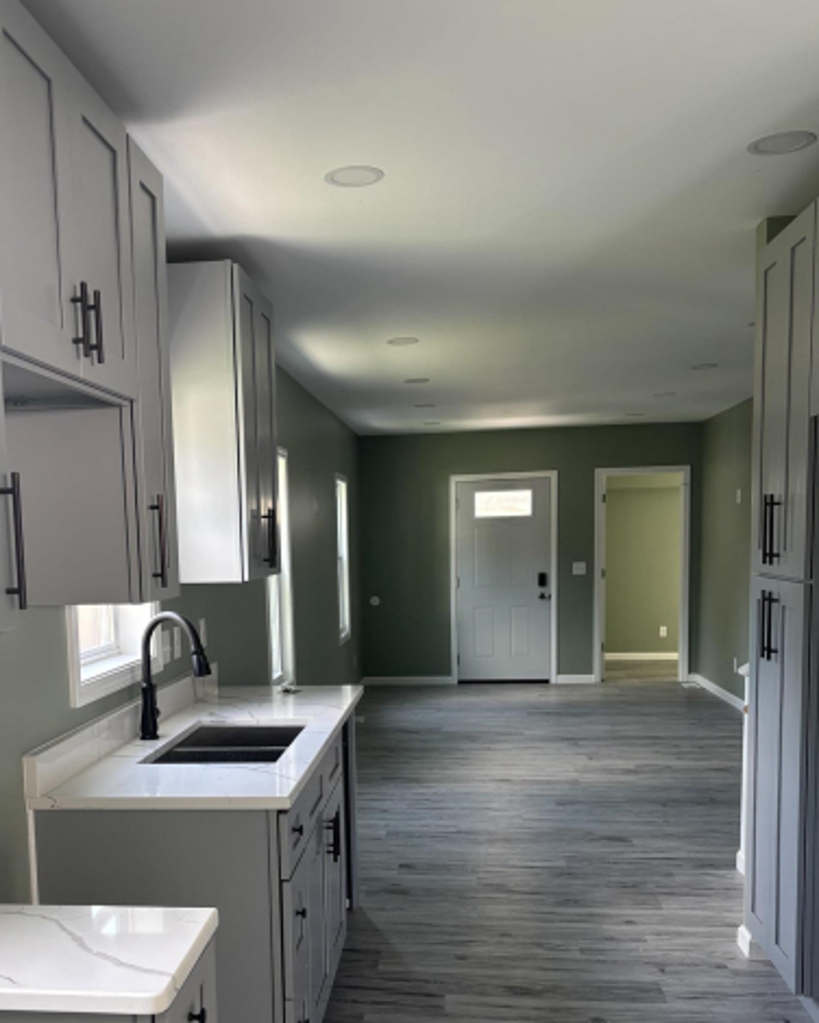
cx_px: 309
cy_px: 661
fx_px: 1091
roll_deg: +1.5
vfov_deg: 49.6
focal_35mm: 36
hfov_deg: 40.9
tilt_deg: -6.5
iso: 100
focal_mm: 5.96
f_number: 1.6
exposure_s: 1/121
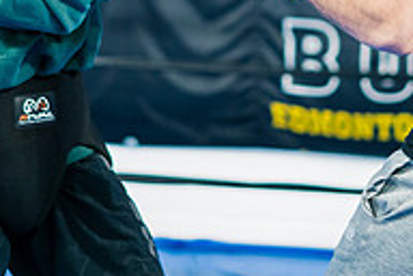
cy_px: -81
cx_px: 262
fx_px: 1732
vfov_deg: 8.9
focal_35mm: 151
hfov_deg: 13.6
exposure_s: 1/640
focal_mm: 50
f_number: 1.8
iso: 4000
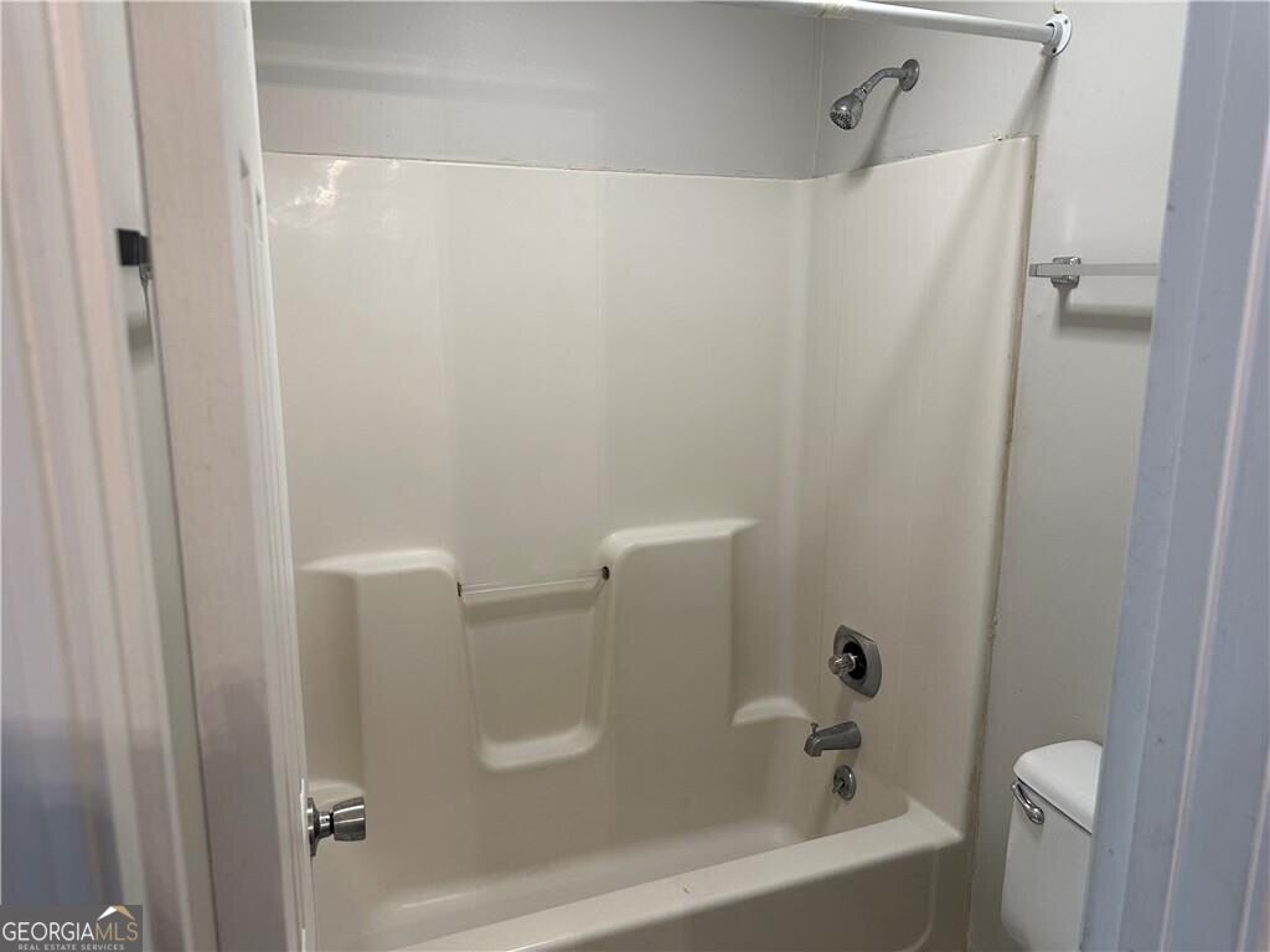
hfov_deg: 71.6
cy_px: 476
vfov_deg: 56.8
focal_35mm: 24
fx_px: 881
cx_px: 635
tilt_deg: -10.9
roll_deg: -0.6
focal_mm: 6.86
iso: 160
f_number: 1.78
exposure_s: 1/120
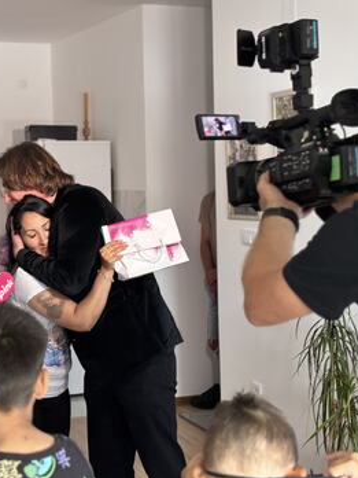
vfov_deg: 27.8
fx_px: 965
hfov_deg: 20.8
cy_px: 240
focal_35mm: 70
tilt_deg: -4.3
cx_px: 82
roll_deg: +2.7
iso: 200
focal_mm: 5.96
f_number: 1.6
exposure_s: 1/40
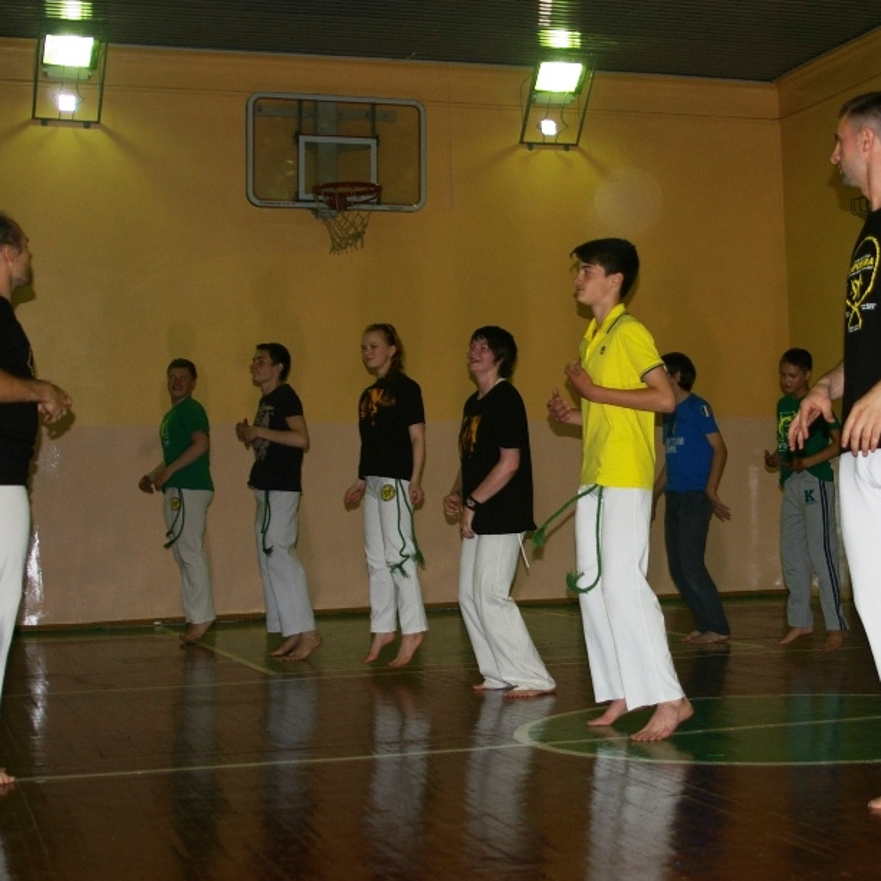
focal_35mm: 62
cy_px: 465
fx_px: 1777
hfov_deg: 27.7
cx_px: 575
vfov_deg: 27.8
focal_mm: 29
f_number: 3.5
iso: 200
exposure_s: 1/180
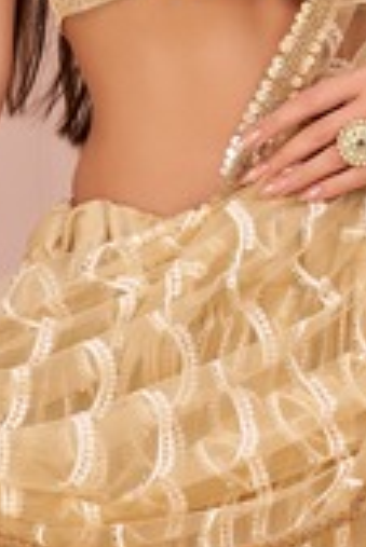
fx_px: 5281
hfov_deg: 4.0
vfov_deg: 5.9
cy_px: 186
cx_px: 207
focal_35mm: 347
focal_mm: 49
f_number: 4.5
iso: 80
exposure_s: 1/160
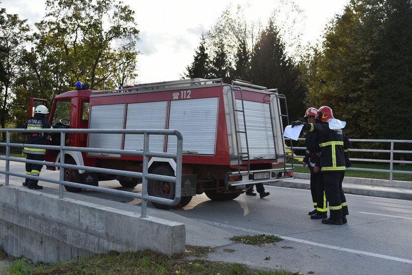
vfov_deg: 35.1
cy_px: 138
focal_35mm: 38
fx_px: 435
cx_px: 206
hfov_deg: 50.7
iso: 400
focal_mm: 38
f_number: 4
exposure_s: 1/2000
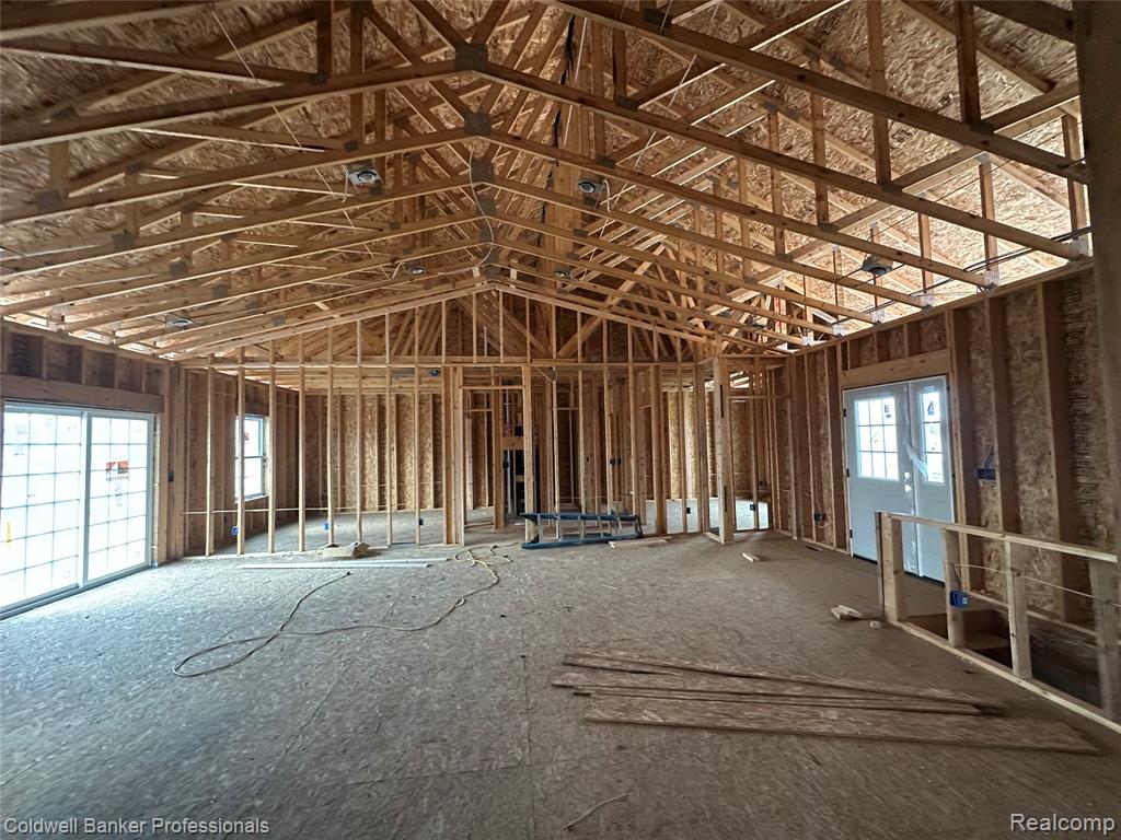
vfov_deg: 85.7
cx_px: 560
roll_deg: +1.4
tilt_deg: +3.4
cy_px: 420
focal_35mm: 14
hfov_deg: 102.1
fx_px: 453
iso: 500
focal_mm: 2.22
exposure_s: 1/60
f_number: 2.2
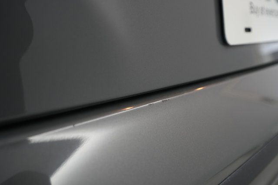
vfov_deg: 46.4
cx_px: 139
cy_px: 92
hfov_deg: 65.5
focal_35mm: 28
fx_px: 216
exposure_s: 1/100
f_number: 4.5
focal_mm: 28
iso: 1250
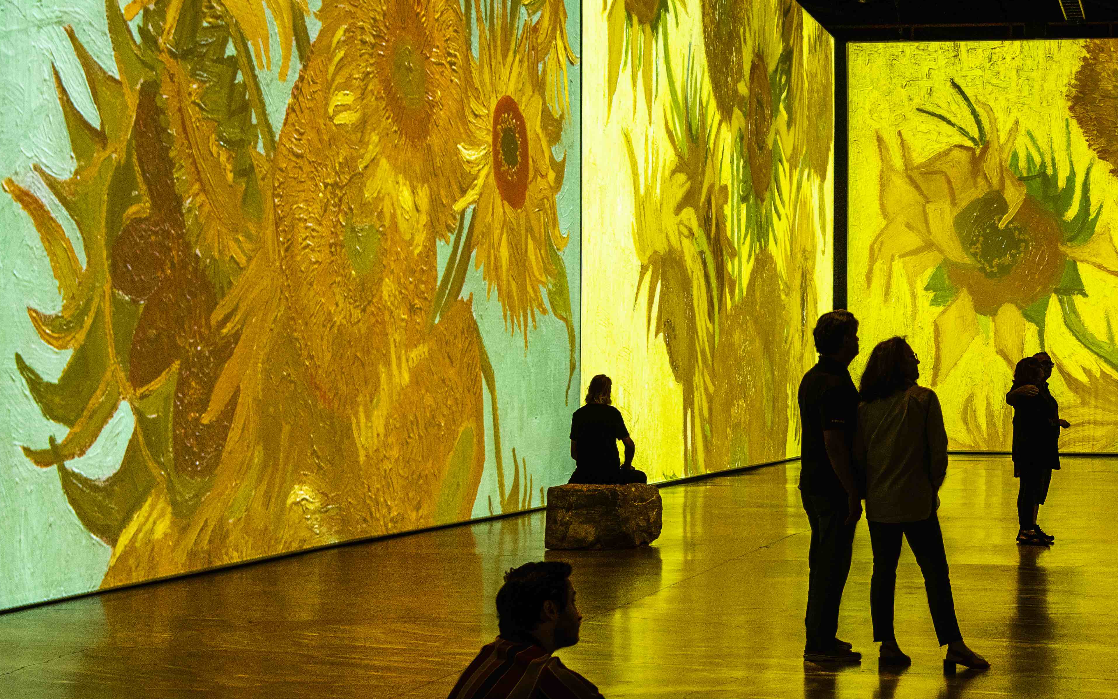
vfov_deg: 17.6
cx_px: 882
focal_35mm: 74
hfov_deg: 27.3
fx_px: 2255
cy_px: 394
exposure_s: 1/15
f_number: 4.5
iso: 800
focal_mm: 34
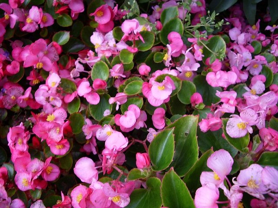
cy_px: 104
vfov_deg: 40.7
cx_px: 139
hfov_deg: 52.6
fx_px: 281
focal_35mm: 35
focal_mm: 5.8
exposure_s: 1/125
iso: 50
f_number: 2.6
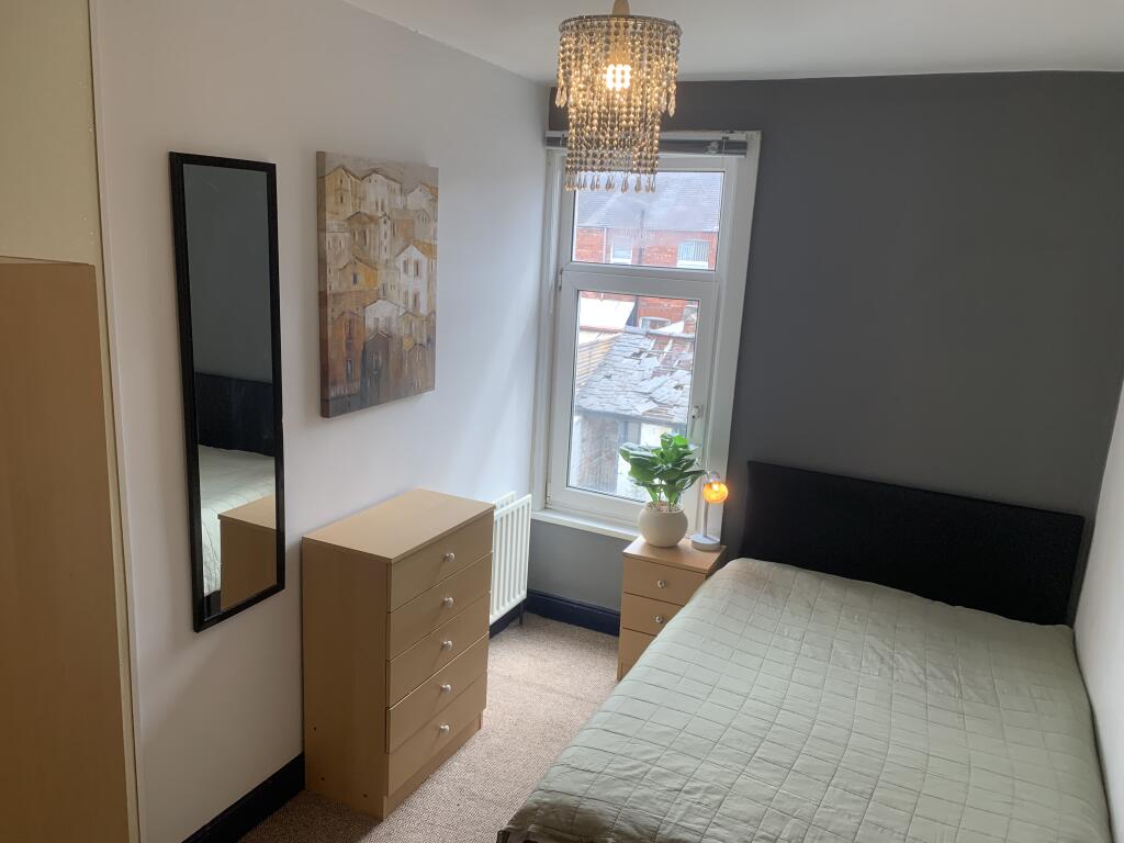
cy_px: 422
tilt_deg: -13.5
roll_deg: -3.0
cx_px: 562
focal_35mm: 26
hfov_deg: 67.3
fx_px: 844
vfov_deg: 53.1
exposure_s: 1/122
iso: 50
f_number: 1.8
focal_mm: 4.25
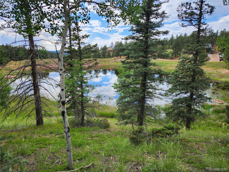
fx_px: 152
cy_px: 86
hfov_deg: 73.9
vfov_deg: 58.9
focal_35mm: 23
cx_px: 114
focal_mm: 5.4
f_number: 1.8
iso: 20
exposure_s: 1/841
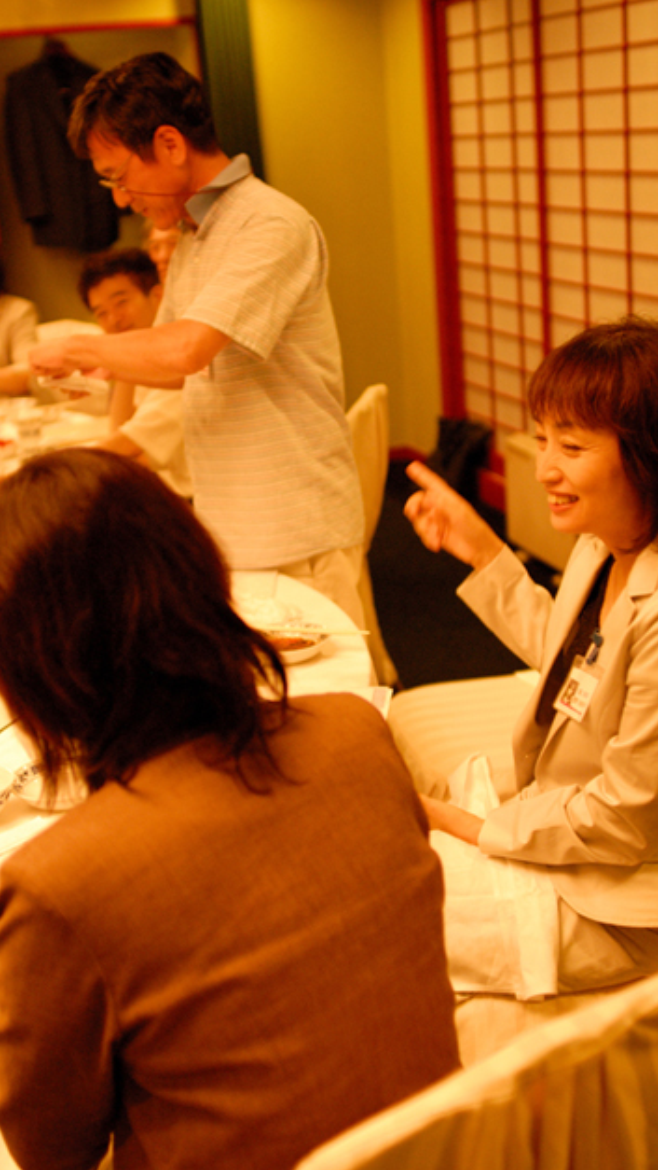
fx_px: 1395
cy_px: 592
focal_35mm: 45
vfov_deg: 45.5
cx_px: 279
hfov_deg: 26.5
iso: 800
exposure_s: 1/60
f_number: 2
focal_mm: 28
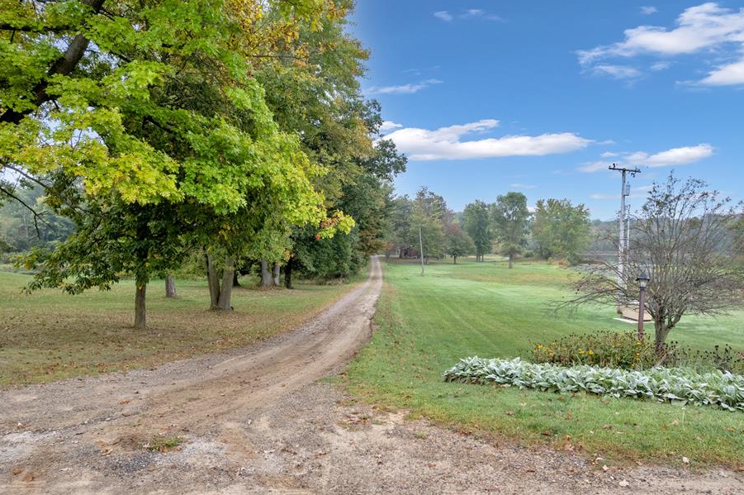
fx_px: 516
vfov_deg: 51.2
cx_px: 382
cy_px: 246
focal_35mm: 25
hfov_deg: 71.5
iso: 100
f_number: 2.8
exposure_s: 1/100
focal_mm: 8.38
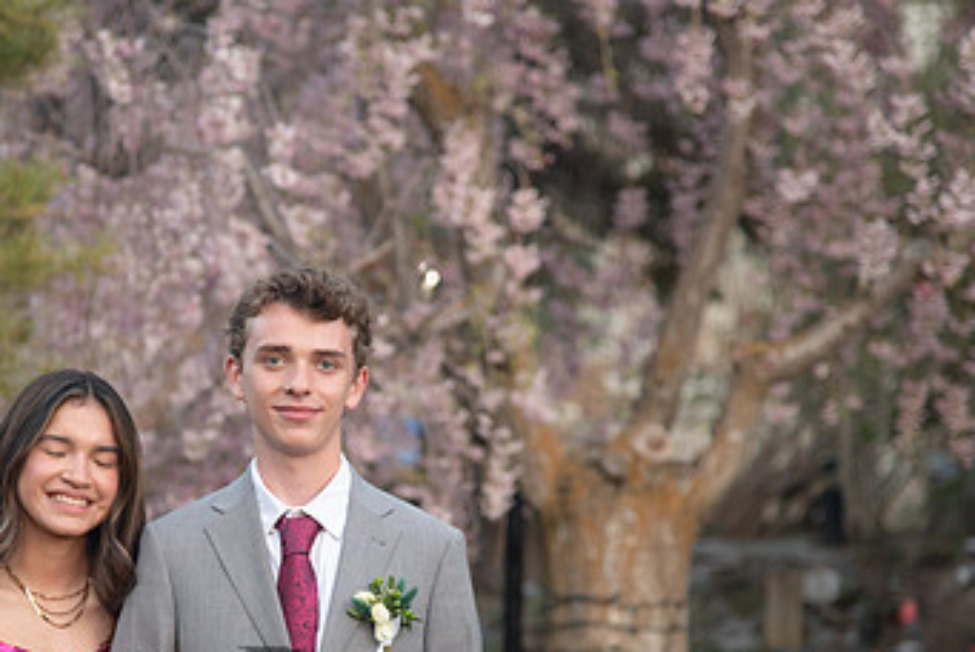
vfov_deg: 6.7
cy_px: 508
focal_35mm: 204
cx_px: 300
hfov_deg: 10.1
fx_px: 5530
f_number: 4
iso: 800
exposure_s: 1/125
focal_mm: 120
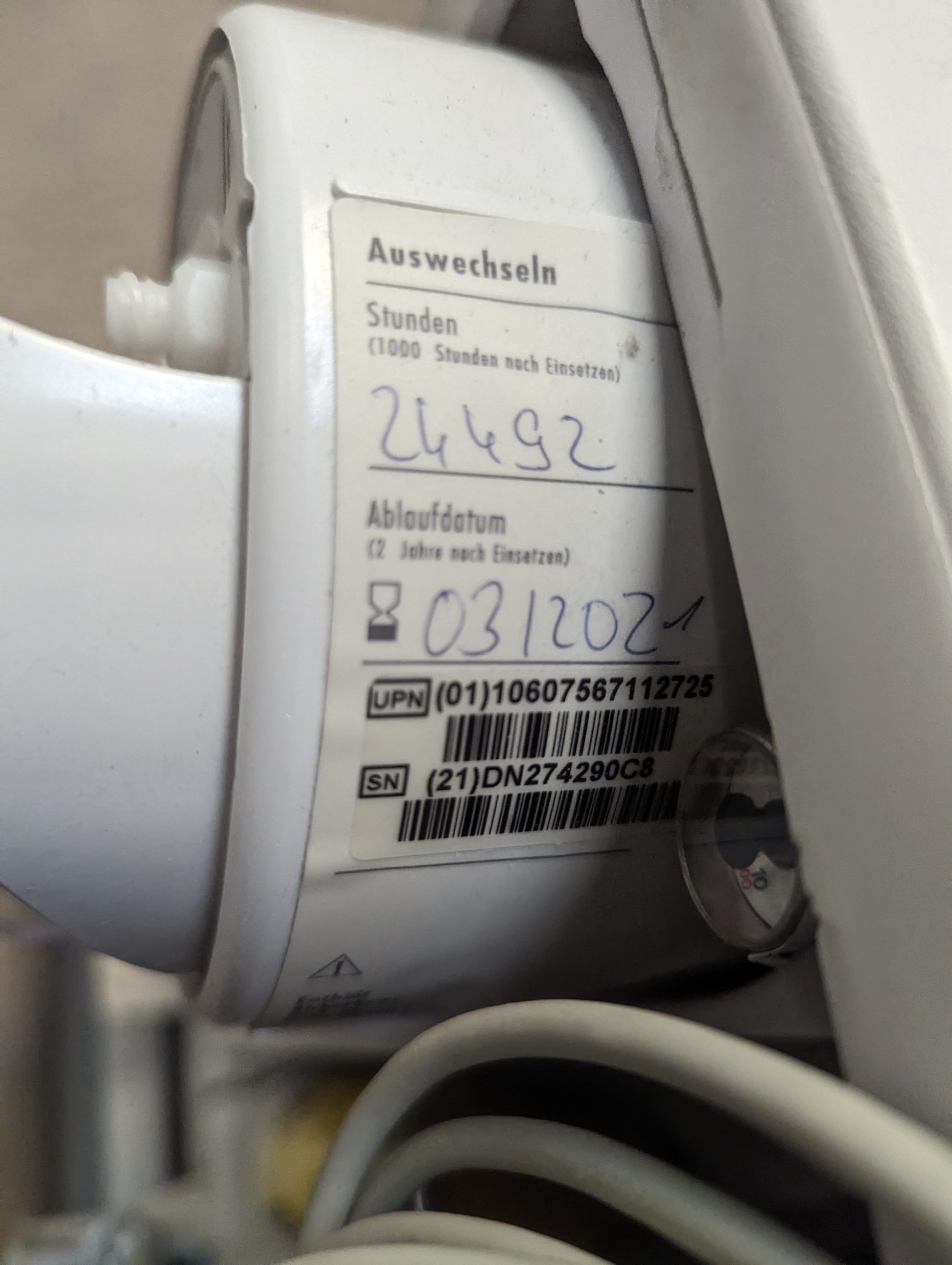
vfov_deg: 71.5
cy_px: 632
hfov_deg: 56.9
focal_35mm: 24
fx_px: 878
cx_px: 476
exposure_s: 1/547
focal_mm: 6.81
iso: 993
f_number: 1.85
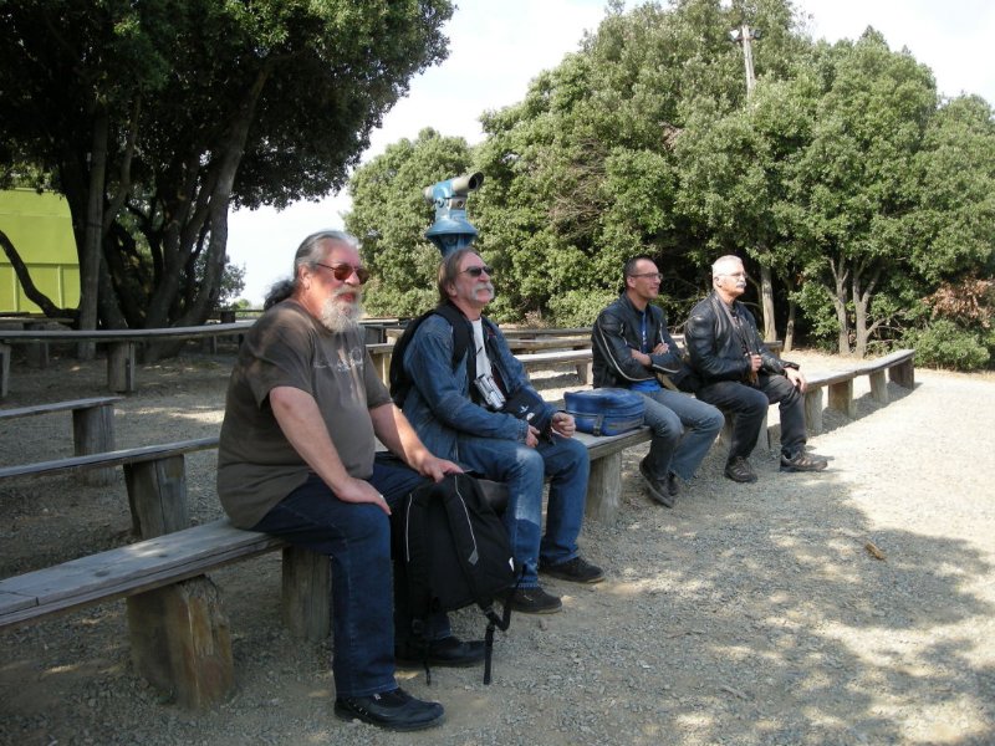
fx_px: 1006
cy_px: 373
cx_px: 498
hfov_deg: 52.6
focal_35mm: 35
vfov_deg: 40.7
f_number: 2.8
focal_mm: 5.7
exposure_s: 1/321
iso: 50
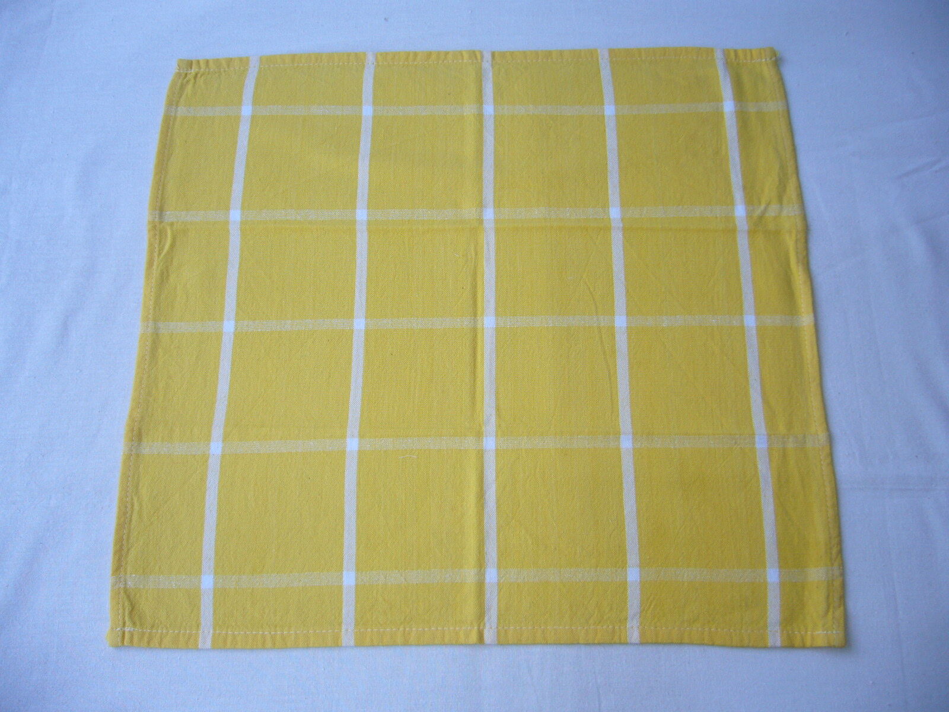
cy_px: 356
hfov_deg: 52.6
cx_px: 474
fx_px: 960
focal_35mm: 35
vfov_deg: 40.7
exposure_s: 1/60
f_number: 2.8
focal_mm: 5.8
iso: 80
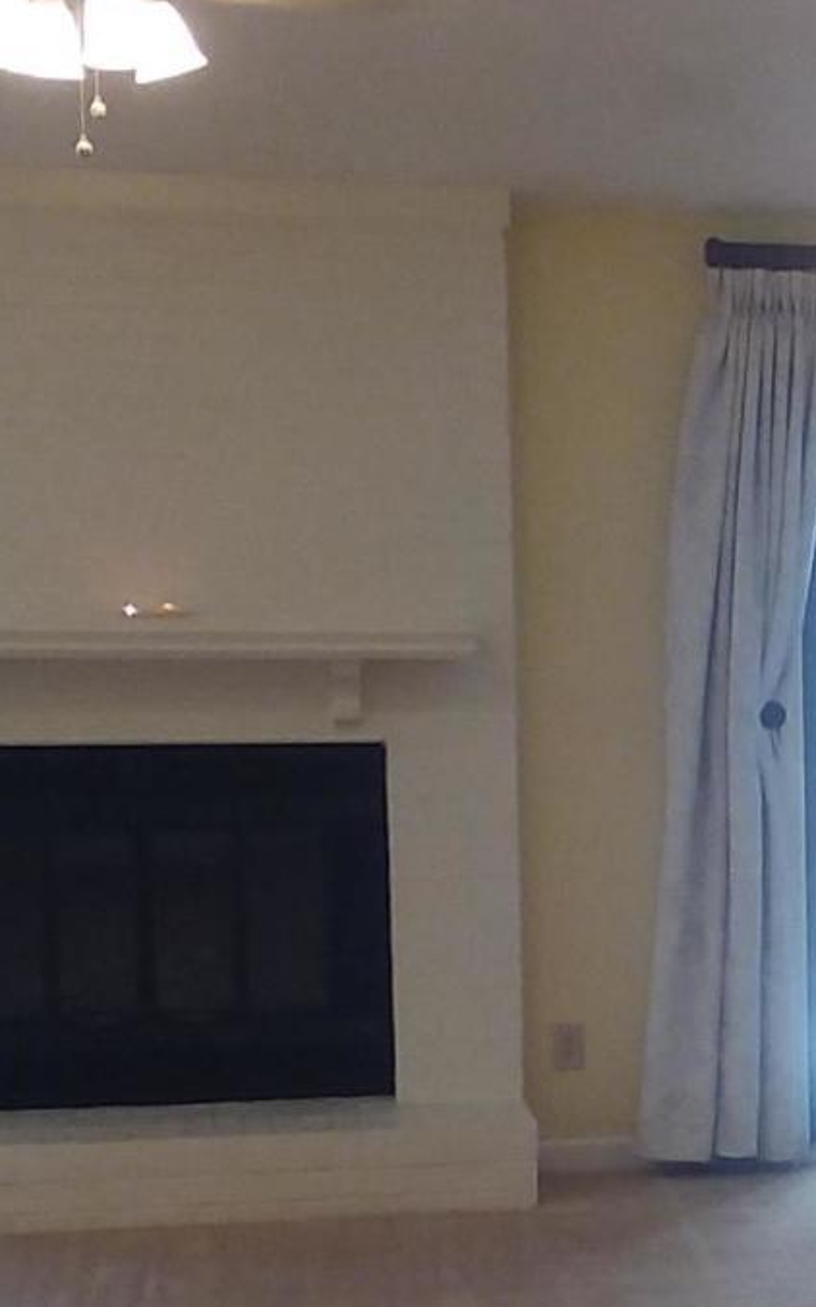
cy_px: 990
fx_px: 3241
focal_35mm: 91
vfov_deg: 22.6
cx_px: 1154
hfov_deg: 13.6
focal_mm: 2.47
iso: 50
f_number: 1.9
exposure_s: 1/40
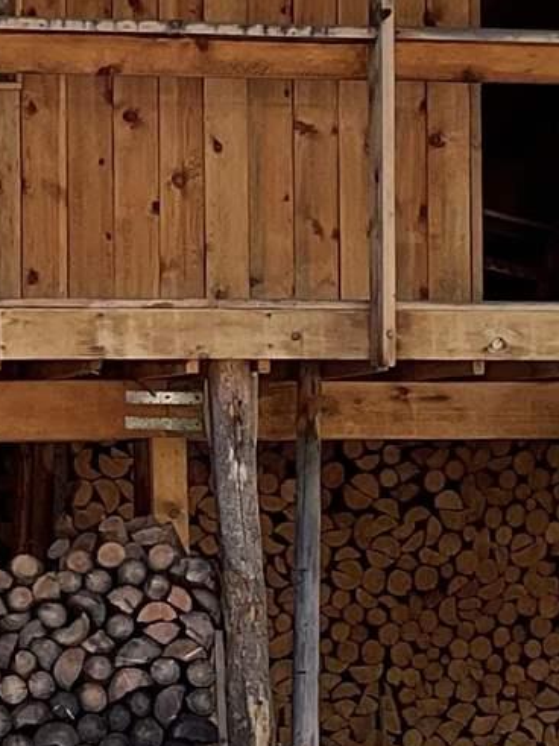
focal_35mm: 136
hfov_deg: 10.8
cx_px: -23
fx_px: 2930
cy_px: 523
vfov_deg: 14.5
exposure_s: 1/422
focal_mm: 3
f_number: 1.8
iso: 16
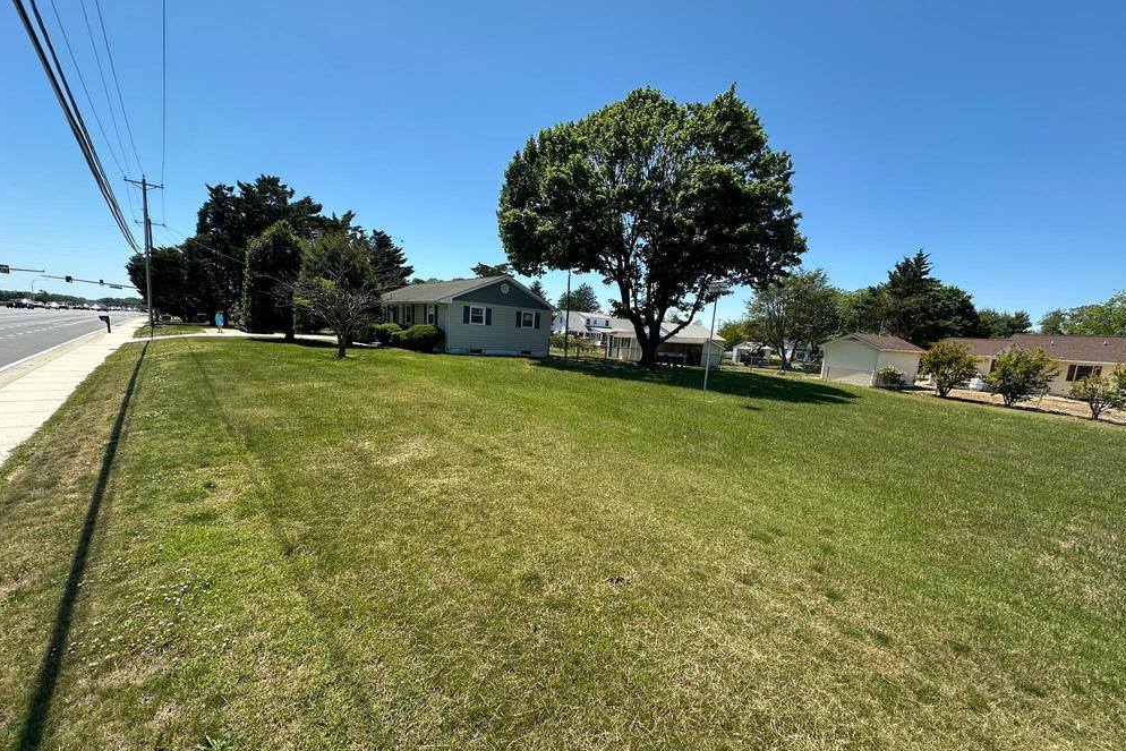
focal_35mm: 15
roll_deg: -3.8
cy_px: 416
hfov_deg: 100.4
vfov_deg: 77.1
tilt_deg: -11.2
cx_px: 560
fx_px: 469
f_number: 2.2
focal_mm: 2.22
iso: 50
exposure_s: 1/1103
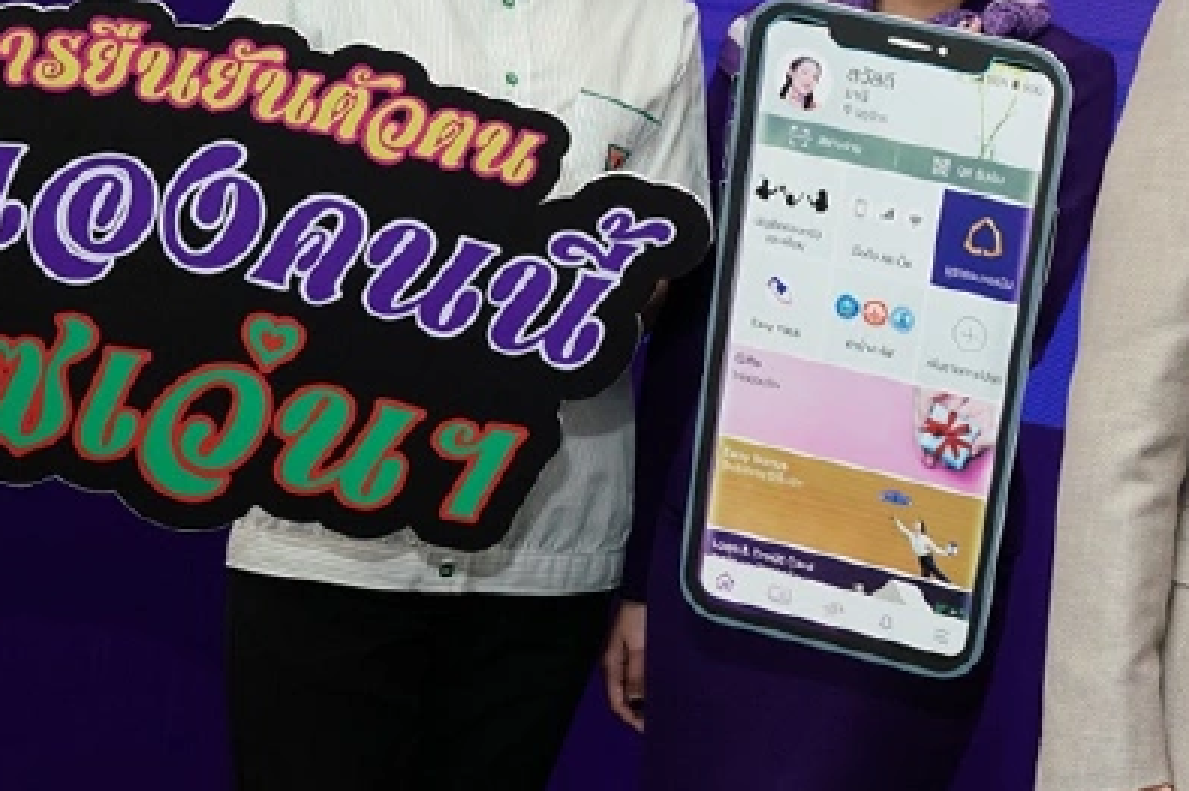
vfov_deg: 18.5
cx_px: 1303
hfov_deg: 25.7
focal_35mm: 73
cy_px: 165
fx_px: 2410
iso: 800
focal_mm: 24
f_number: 5
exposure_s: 1/160
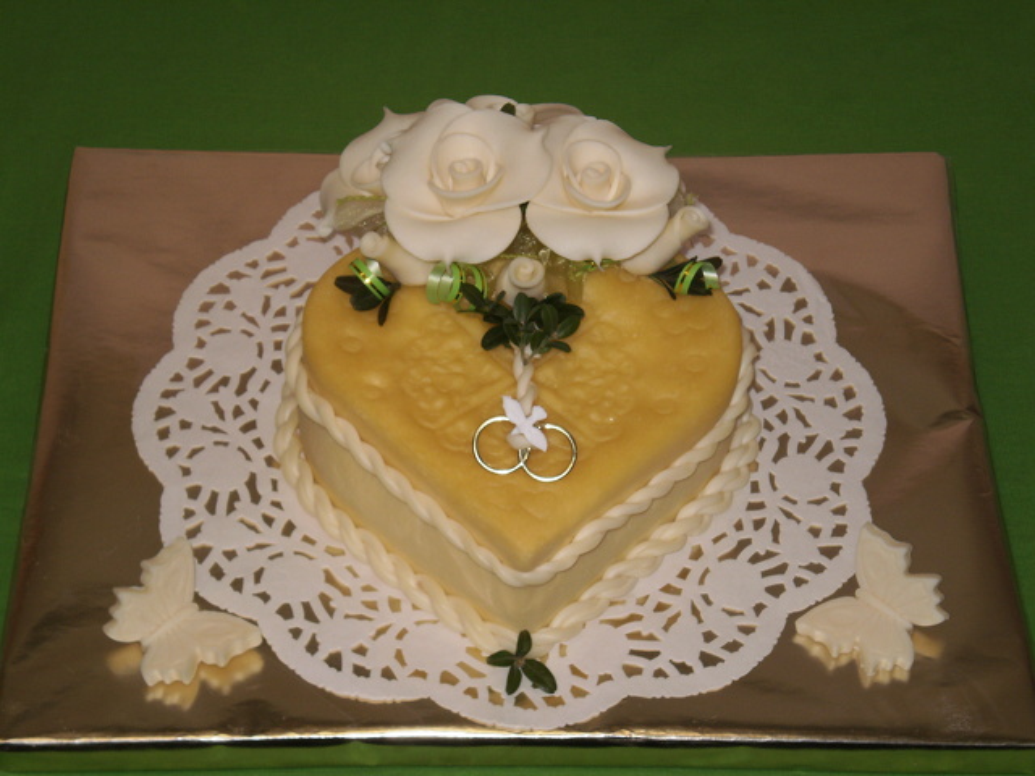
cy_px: 388
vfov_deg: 17.2
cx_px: 518
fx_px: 2571
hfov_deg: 22.8
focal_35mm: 86
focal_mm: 14.3
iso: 100
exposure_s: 1/50
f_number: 5.1
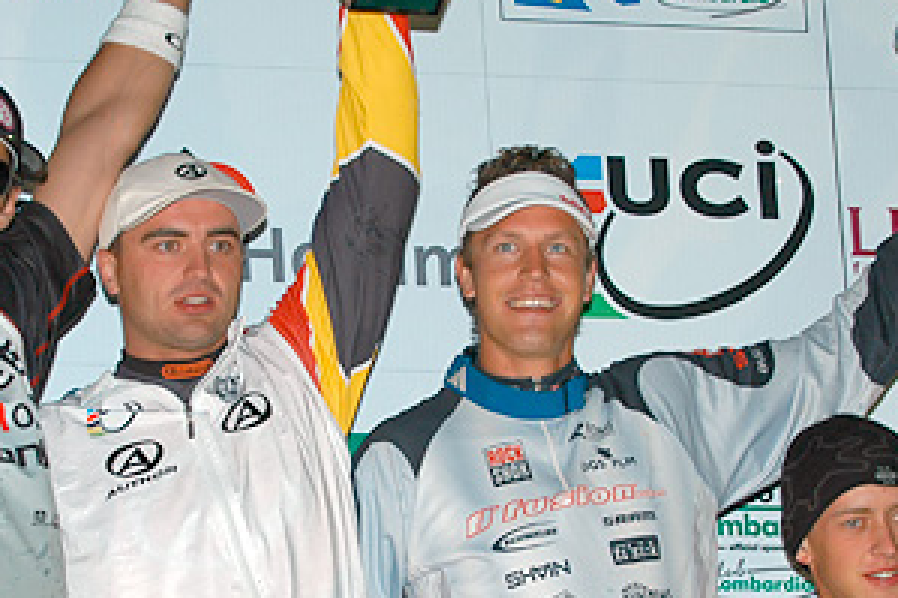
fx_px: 5260
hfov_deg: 9.8
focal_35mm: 211
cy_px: 434
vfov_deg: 6.5
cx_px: 411
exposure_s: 1/180
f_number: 3.5
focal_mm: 70
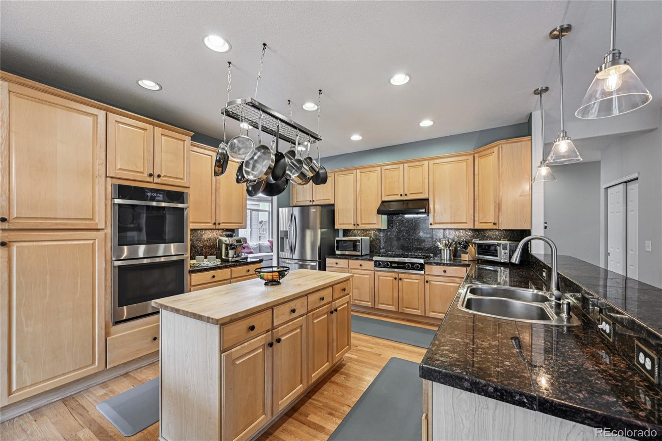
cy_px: 220
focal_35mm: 14
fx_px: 257
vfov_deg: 81.2
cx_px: 331
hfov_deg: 104.3
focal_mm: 14
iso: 400
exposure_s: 1/15
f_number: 8
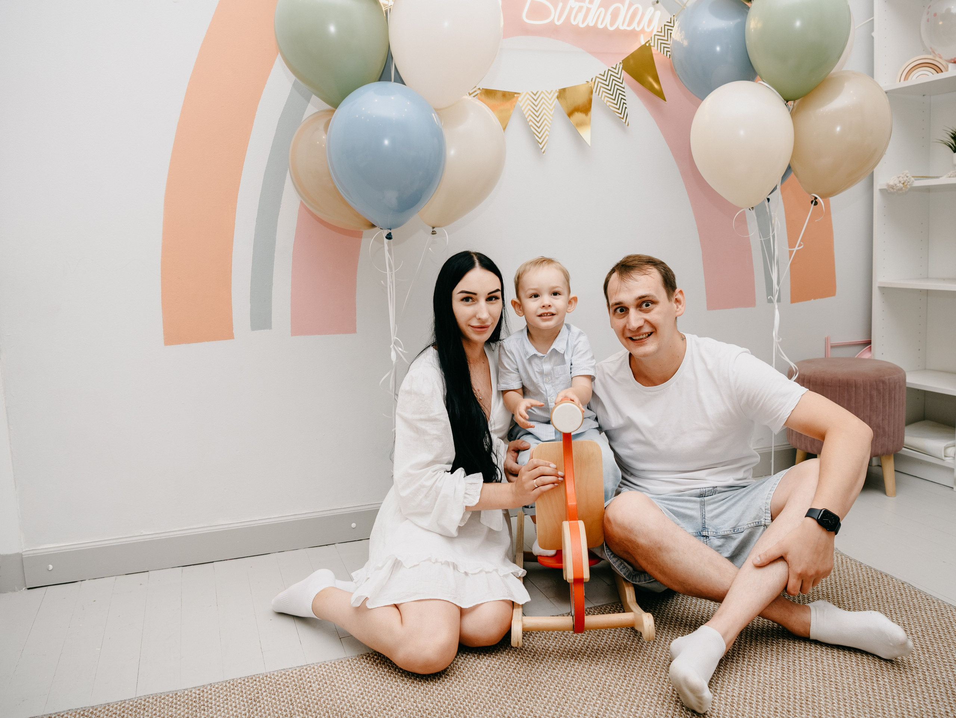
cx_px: 507
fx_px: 856
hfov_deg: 58.3
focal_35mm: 31
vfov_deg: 45.5
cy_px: 333
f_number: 3.5
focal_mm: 26
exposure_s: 1/160
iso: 125
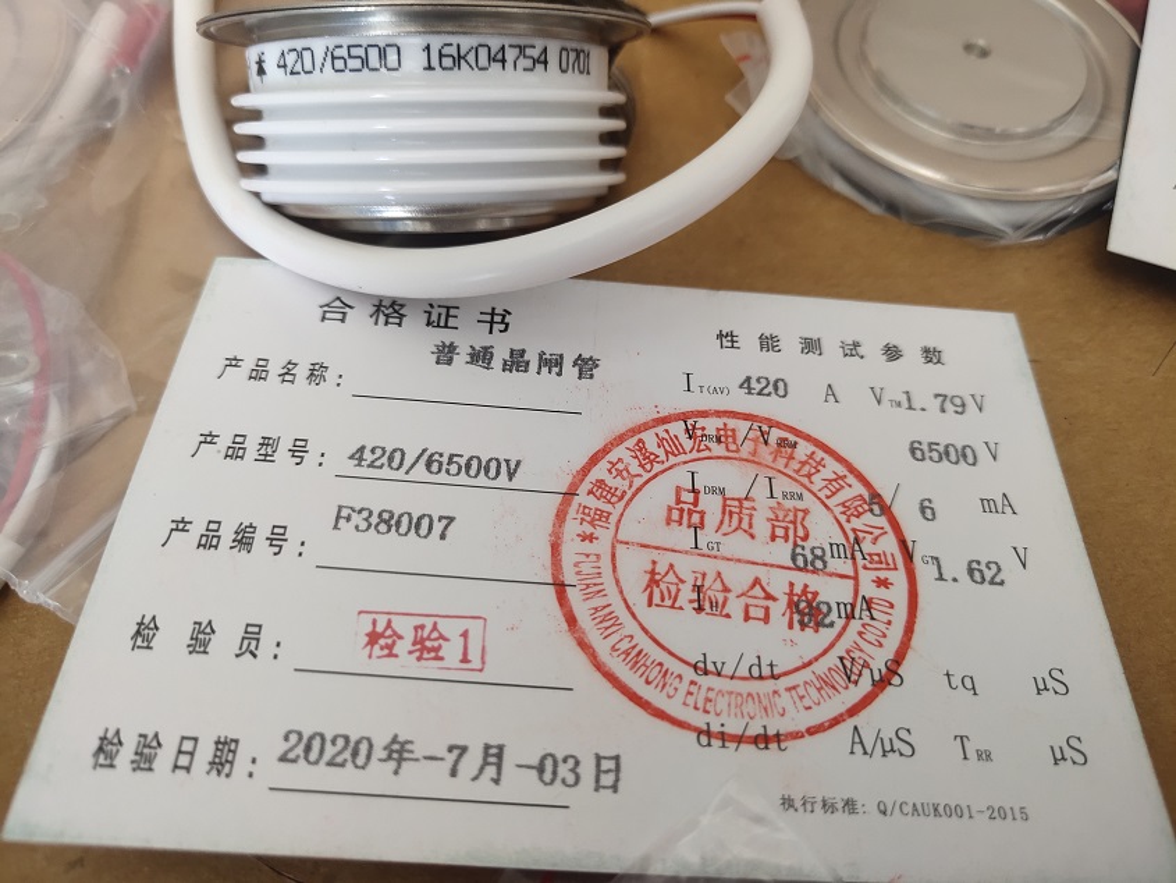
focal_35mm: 29
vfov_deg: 48.2
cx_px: 588
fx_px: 985
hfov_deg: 61.7
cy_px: 442
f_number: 1.8
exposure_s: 1/50
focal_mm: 4.27
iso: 221
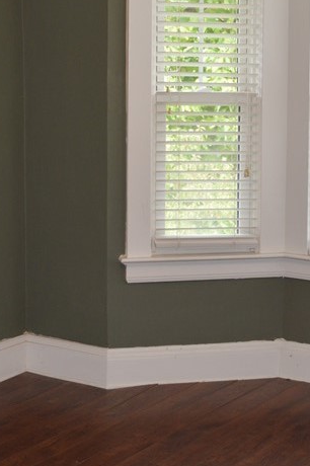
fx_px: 1099
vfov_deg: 23.8
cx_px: 222
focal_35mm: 85
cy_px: 165
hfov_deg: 16.0
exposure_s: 1/60
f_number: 4
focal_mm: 24
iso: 400
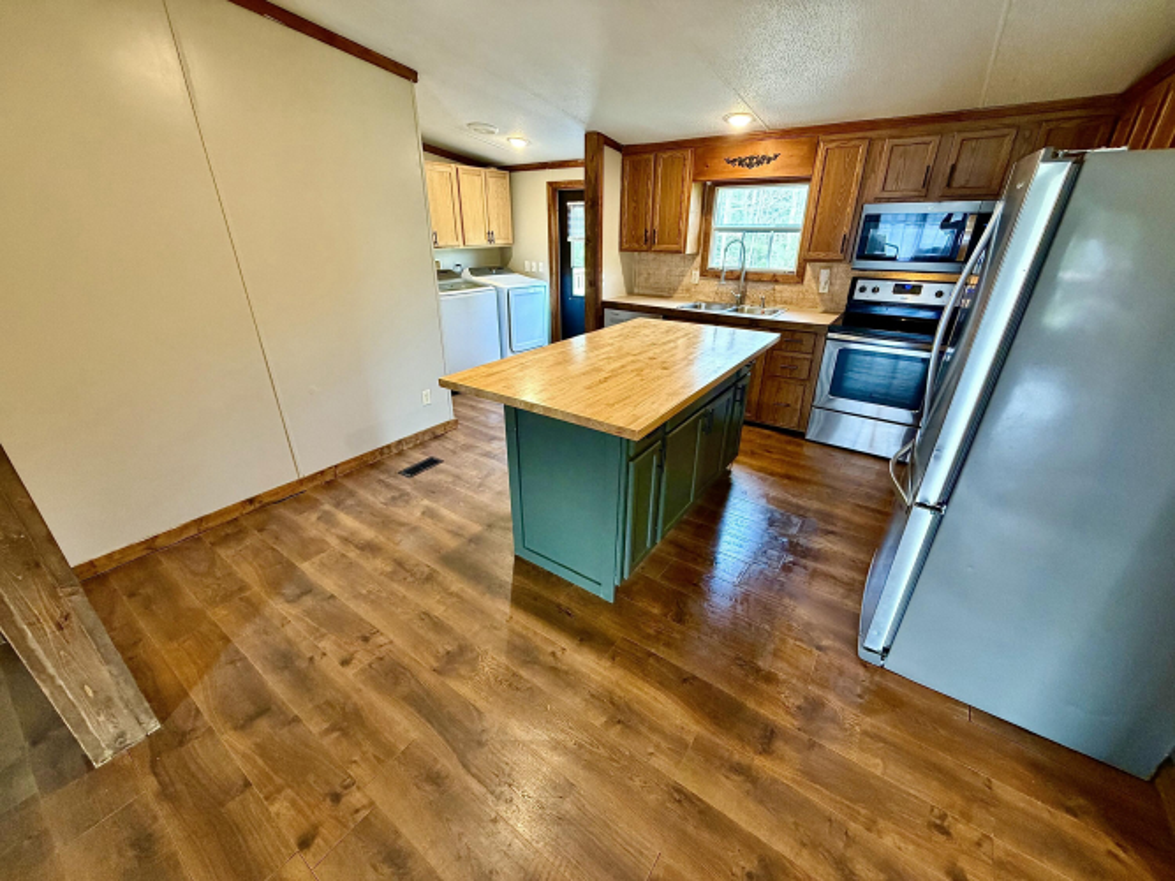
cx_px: 588
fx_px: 475
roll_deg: +0.4
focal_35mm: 14
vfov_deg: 85.7
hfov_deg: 102.1
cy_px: 440
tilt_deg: -25.2
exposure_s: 1/60
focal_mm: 2.22
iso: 400
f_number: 2.2
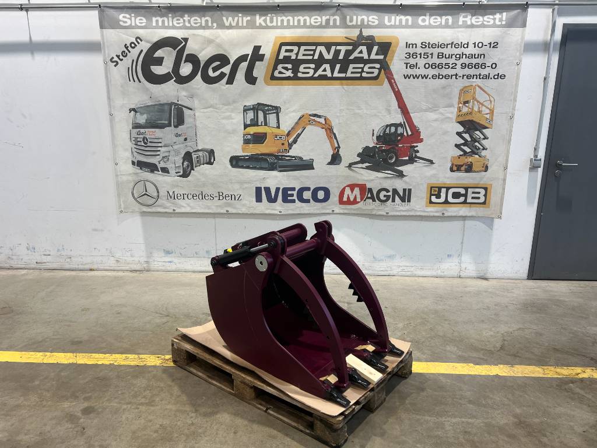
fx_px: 448
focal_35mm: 26
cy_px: 224
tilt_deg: -14.2
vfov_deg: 53.1
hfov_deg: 67.3
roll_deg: -0.2
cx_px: 298
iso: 80
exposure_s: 1/121
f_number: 1.5
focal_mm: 5.7
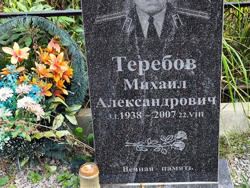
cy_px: 72
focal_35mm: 70
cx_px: 140
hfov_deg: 27.7
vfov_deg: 21.0
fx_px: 506
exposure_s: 1/128
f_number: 1.7
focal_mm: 4.71
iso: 50
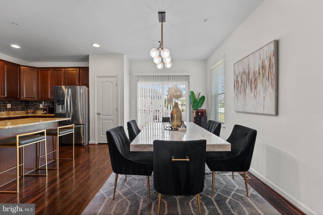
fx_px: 126
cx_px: 162
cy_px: 108
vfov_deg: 81.2
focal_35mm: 14
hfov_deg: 104.3
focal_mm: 14
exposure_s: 1/6
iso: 100
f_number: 8
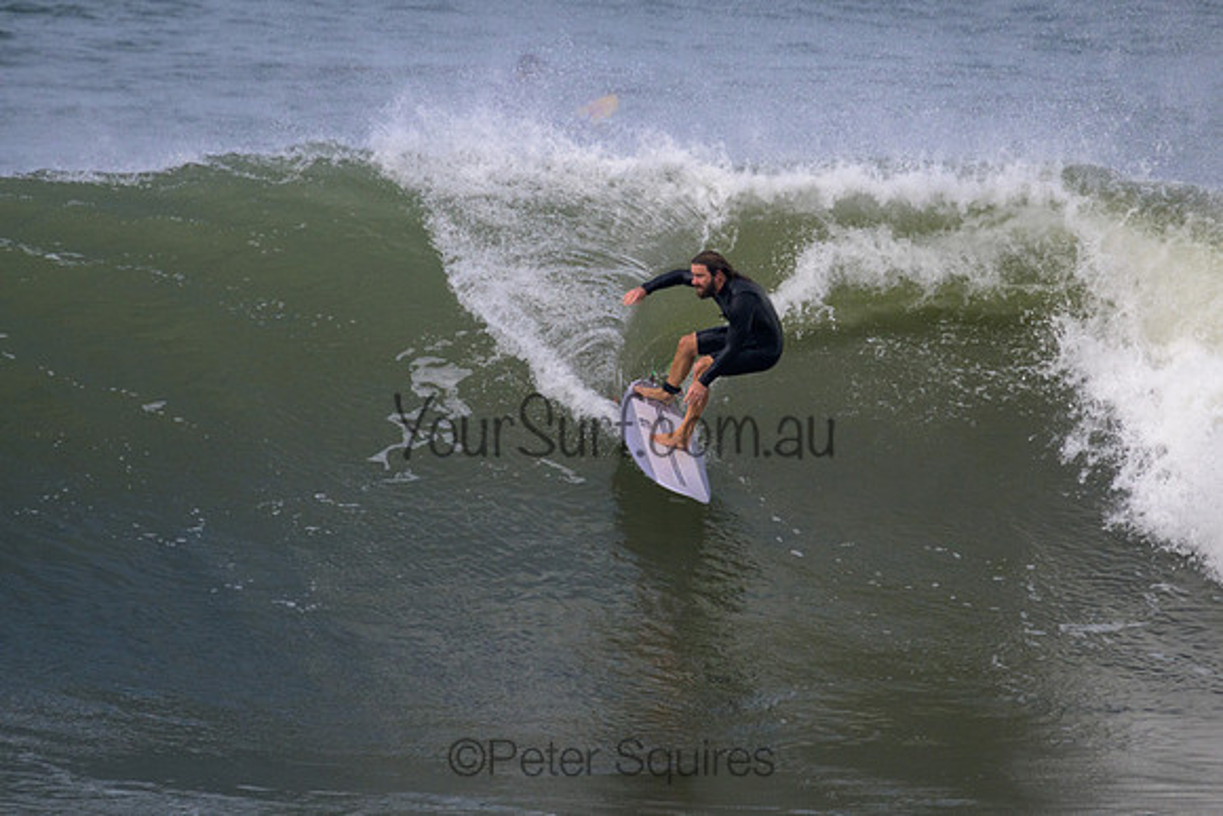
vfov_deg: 1.3
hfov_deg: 2.0
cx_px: 636
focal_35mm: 1051
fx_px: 35711
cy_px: 319
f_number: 11
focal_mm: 800
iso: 720
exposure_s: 1/2000
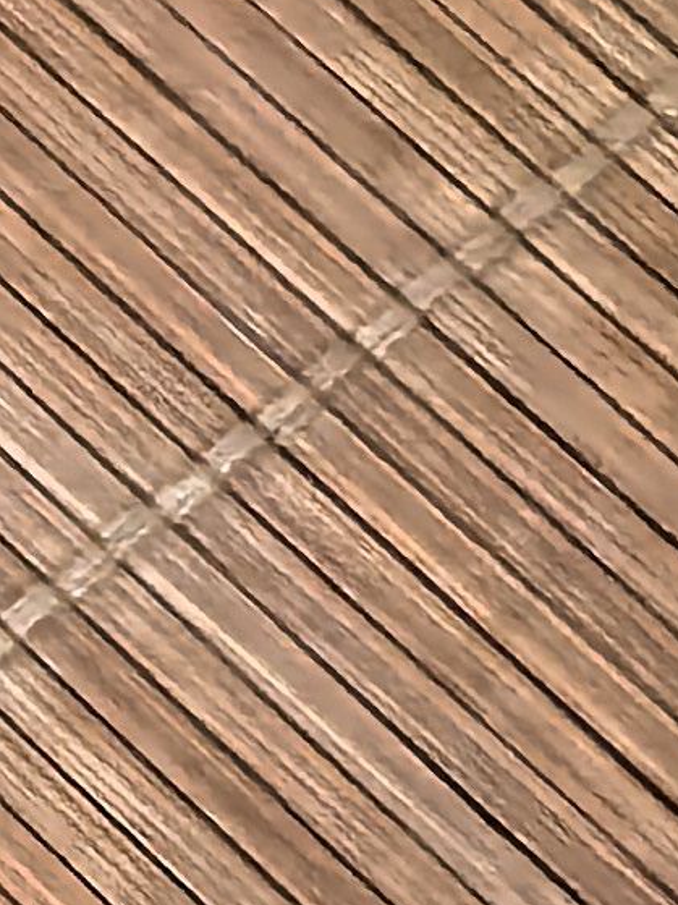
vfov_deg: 9.5
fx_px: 5173
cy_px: 1638
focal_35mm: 198
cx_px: -1710
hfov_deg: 6.5
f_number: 2
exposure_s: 1/167
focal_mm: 5.75
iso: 800
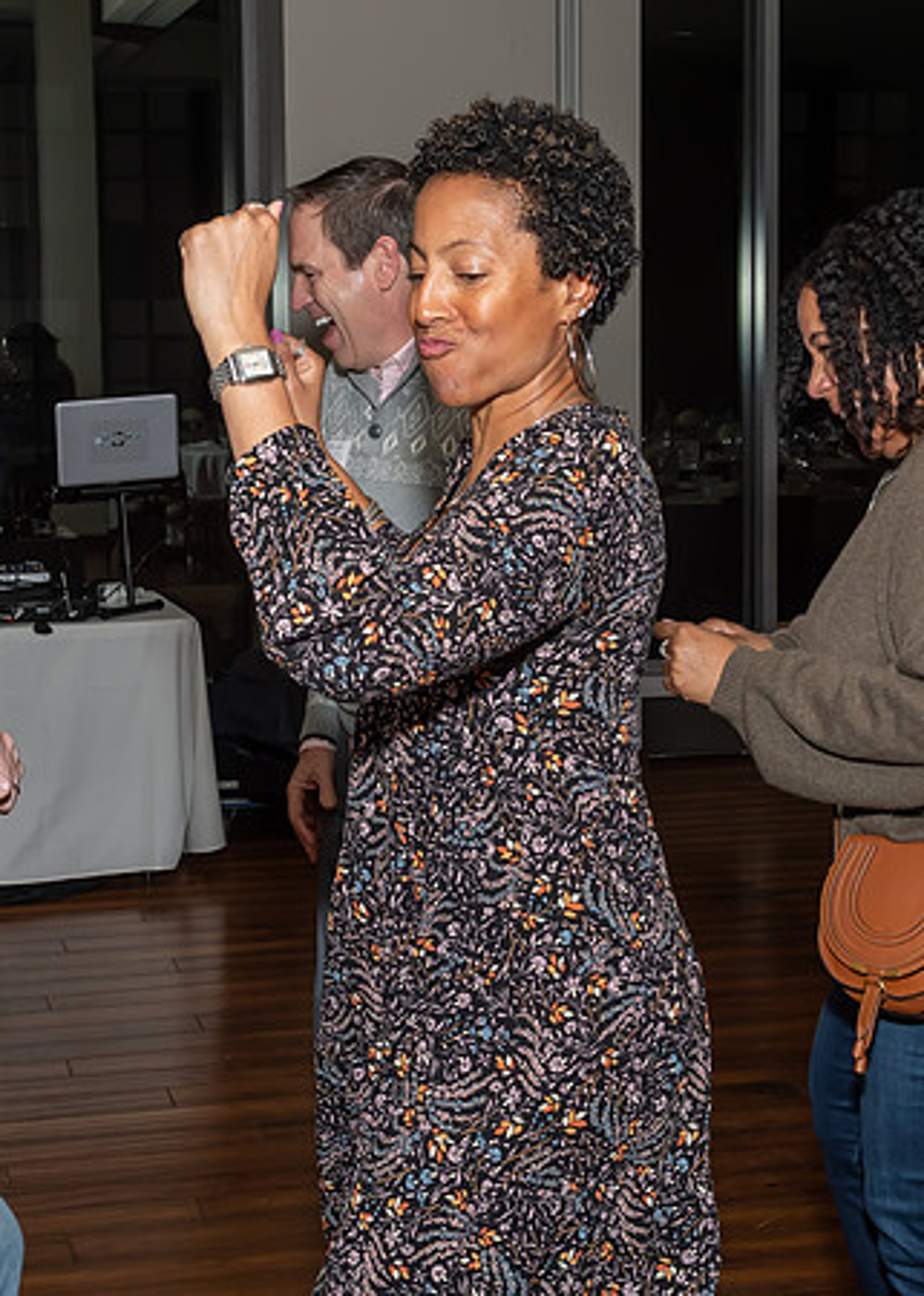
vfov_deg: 30.7
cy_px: 538
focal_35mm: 64
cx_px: 373
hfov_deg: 22.2
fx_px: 2353
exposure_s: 1/250
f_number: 7.1
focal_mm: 22
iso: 500
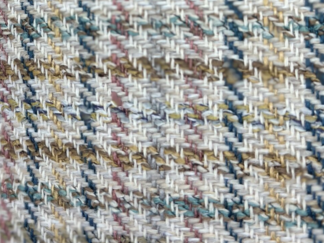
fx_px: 1198
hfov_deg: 15.3
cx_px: 62
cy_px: -82
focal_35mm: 128
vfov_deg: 11.3
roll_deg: +0.5
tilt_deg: -18.0
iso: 80
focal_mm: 6.86
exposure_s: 1/225
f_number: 1.78
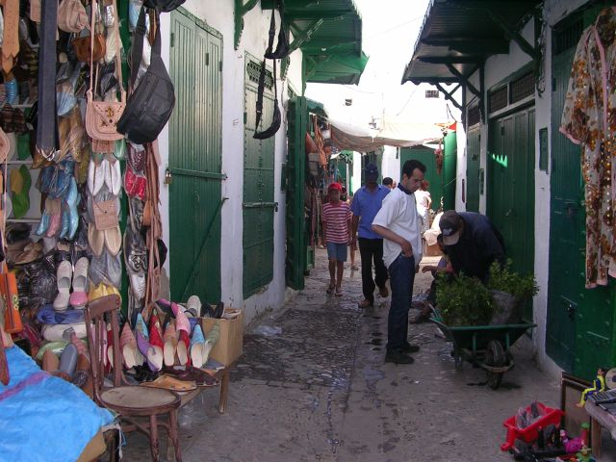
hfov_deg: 49.0
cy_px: 231
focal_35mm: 38
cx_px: 308
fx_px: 676
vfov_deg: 37.7
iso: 71
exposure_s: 1/263
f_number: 2.8
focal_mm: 5.8
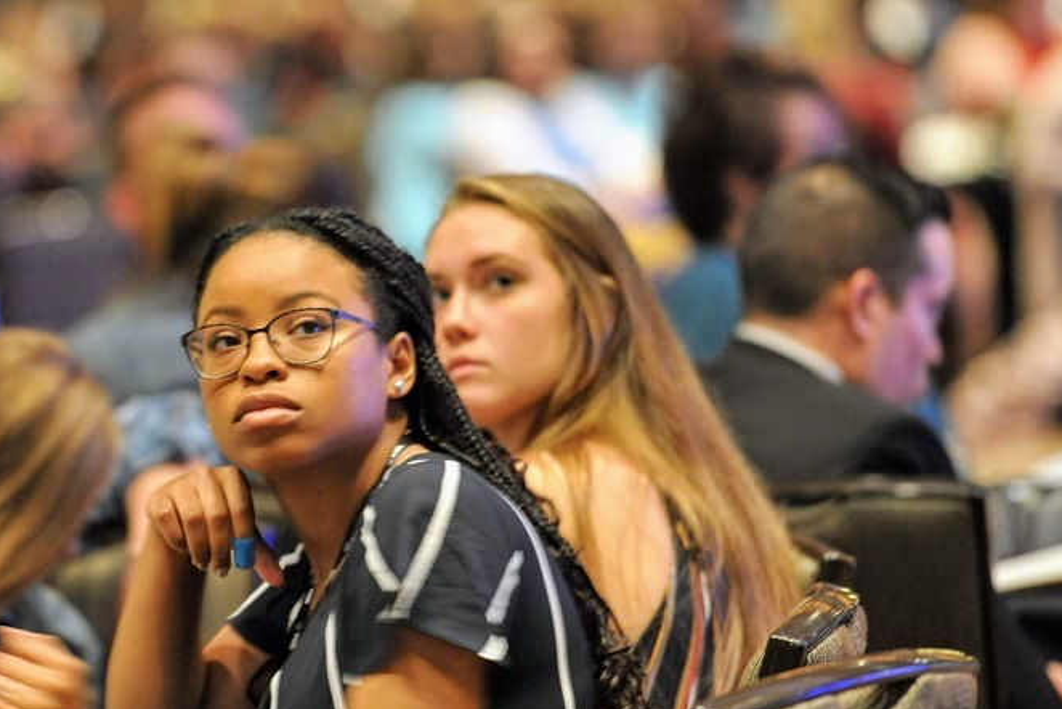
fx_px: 8912
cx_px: 324
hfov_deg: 6.8
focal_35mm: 302
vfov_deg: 4.6
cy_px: 315
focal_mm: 200
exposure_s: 1/30
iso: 2200
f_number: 2.8
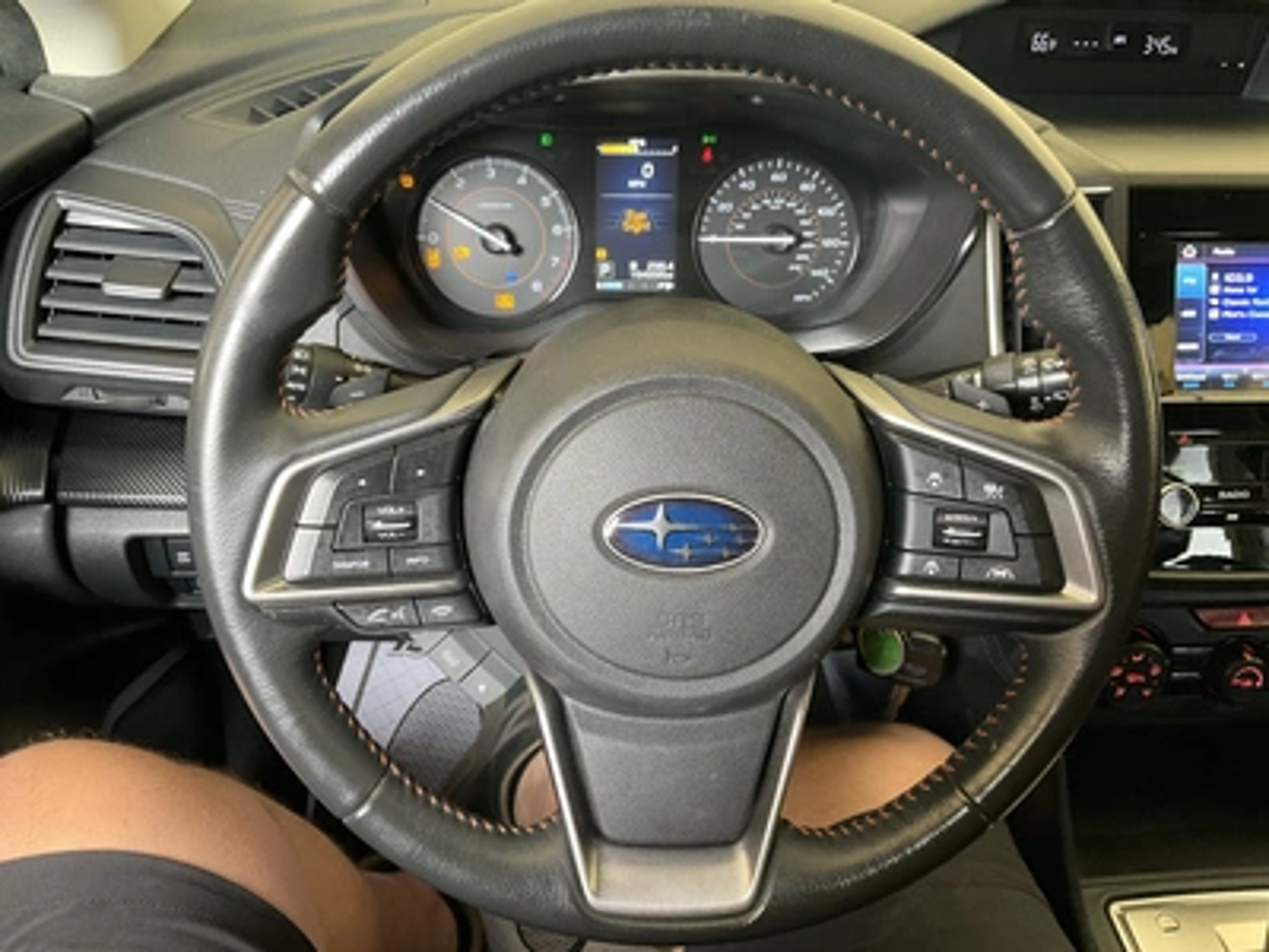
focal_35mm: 29
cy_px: 476
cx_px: 634
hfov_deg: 61.7
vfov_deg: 48.2
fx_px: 1063
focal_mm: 3
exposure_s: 1/60
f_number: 1.8
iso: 160
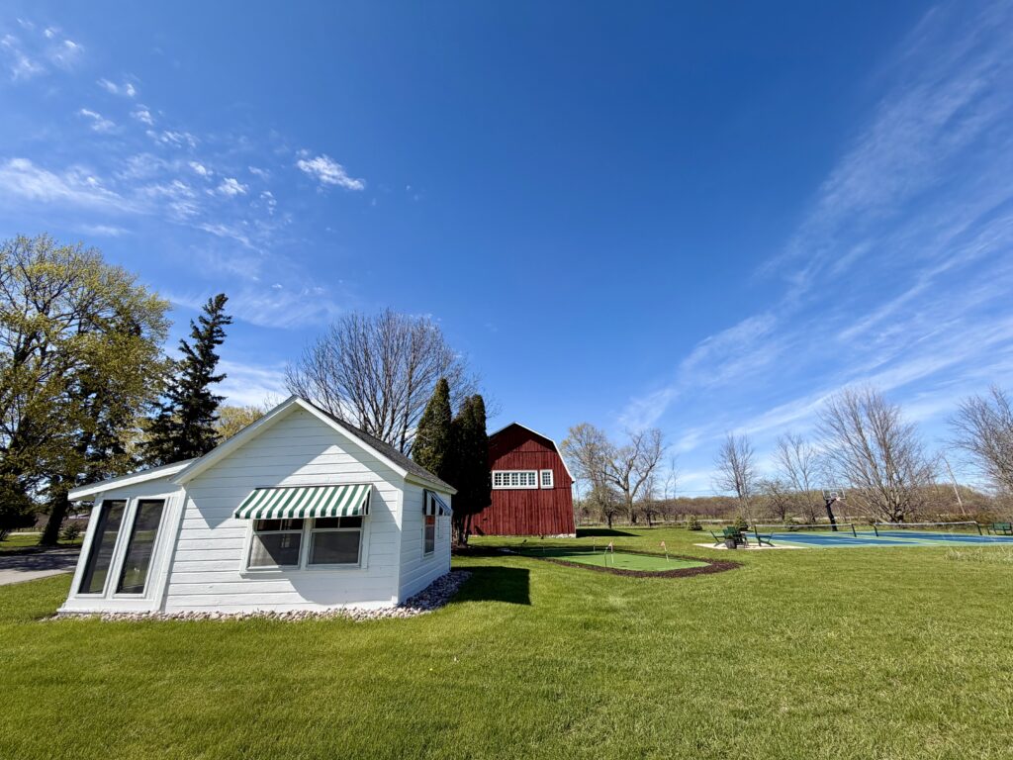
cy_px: 380
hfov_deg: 102.1
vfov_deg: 85.7
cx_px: 506
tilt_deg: +19.8
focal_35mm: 14
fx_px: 410
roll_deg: +1.5
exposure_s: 1/770
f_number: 2.2
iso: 20
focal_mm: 2.22
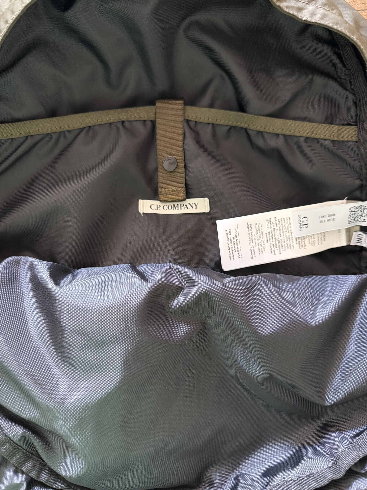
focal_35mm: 24
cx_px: 184
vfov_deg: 71.6
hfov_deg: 56.8
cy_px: 245
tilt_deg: -84.0
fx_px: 339
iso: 800
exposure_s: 1/40
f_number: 1.78
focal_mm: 6.76
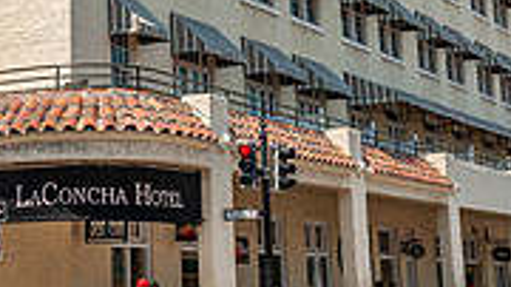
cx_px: 3
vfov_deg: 13.0
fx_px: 1246
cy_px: 0
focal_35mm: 92
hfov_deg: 22.3
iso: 100
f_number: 8
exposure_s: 1/250
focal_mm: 18
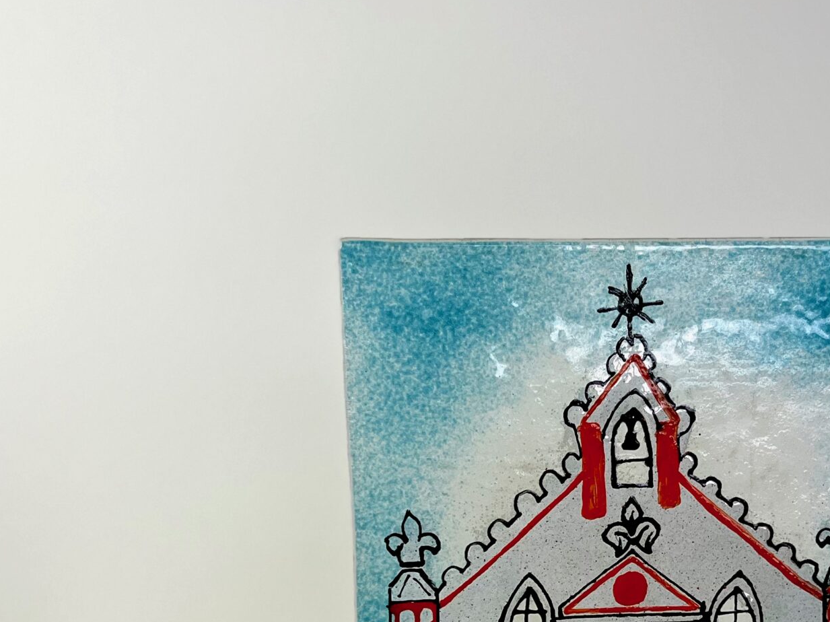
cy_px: 573
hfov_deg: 35.1
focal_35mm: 54
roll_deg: +1.1
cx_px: 567
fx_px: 1294
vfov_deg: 26.0
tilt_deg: -6.8
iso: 100
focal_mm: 5.7
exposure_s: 1/100
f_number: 1.5
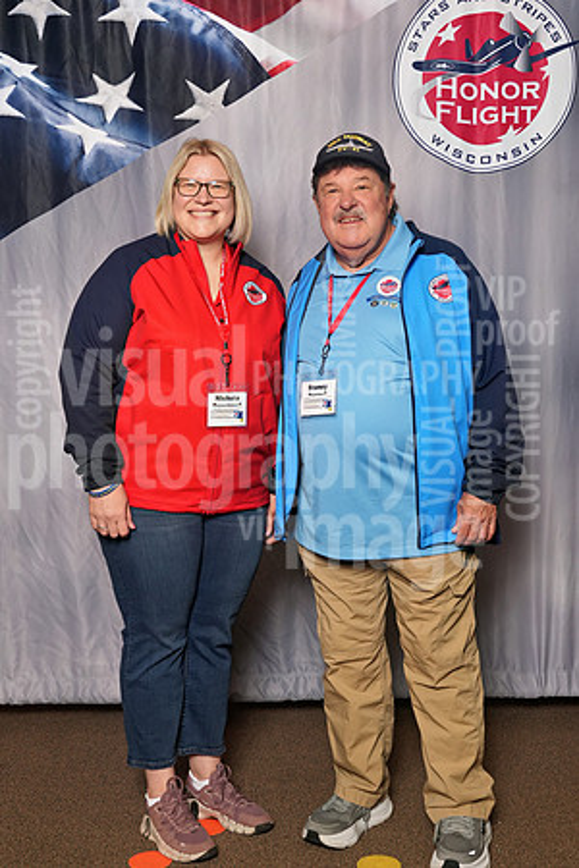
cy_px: 434
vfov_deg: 41.1
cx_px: 290
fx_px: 1158
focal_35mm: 48
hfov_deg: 28.1
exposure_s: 1/125
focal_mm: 32
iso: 800
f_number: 9
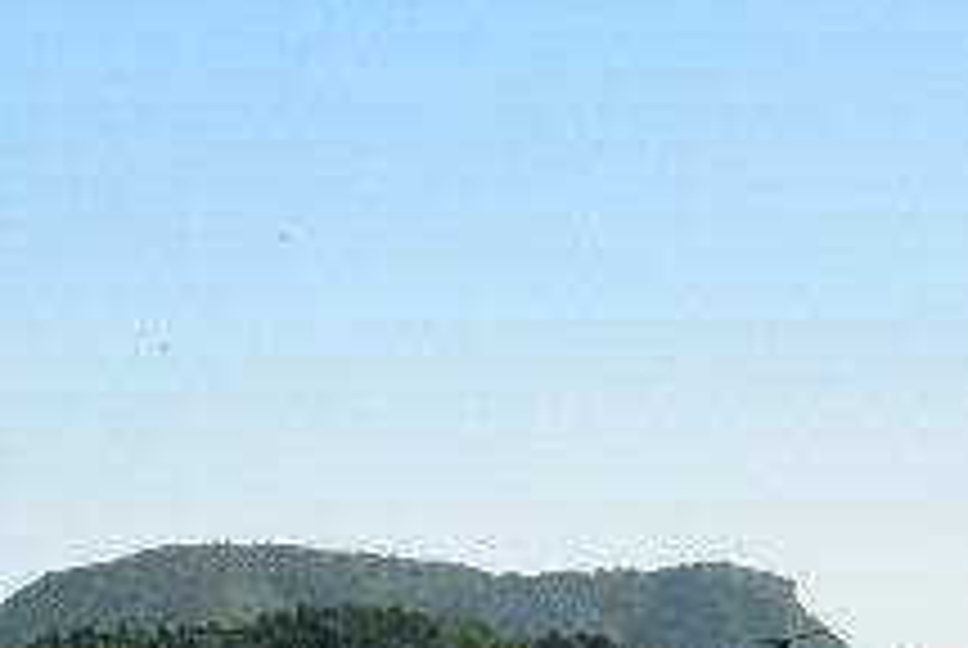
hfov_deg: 11.7
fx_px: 4254
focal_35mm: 158
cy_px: 986
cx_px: -936
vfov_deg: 8.5
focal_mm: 14
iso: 400
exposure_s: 1/400
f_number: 16
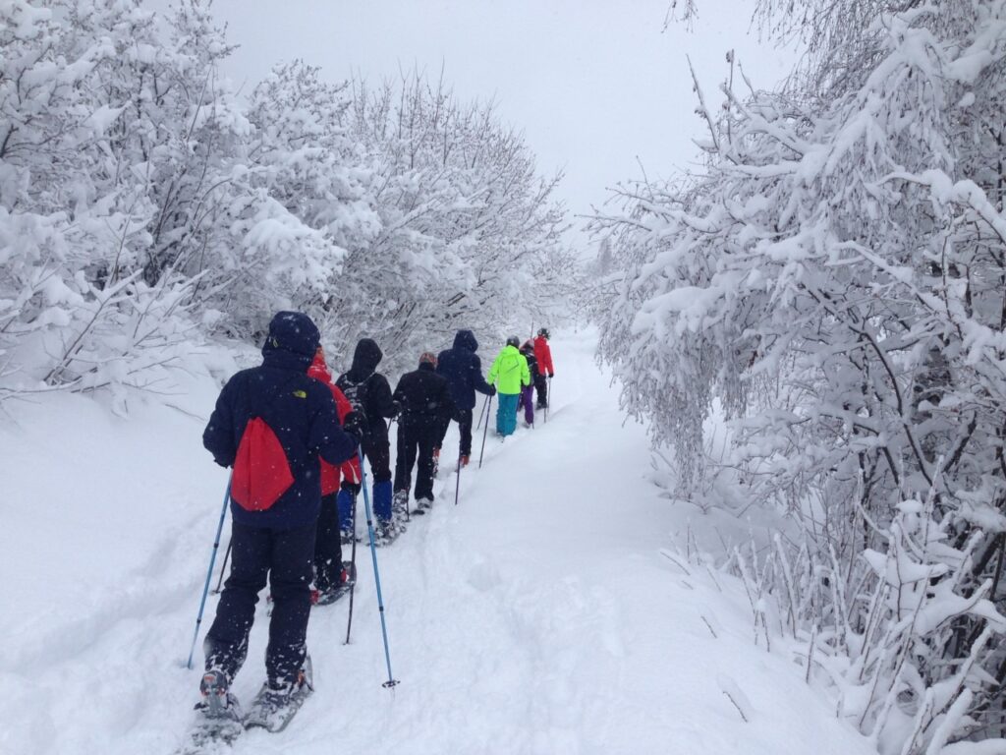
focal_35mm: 33
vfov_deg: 42.9
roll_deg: -2.9
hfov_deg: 55.4
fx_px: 959
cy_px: 378
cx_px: 503
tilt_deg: -7.5
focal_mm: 4.12
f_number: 2.4
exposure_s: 1/686
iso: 50
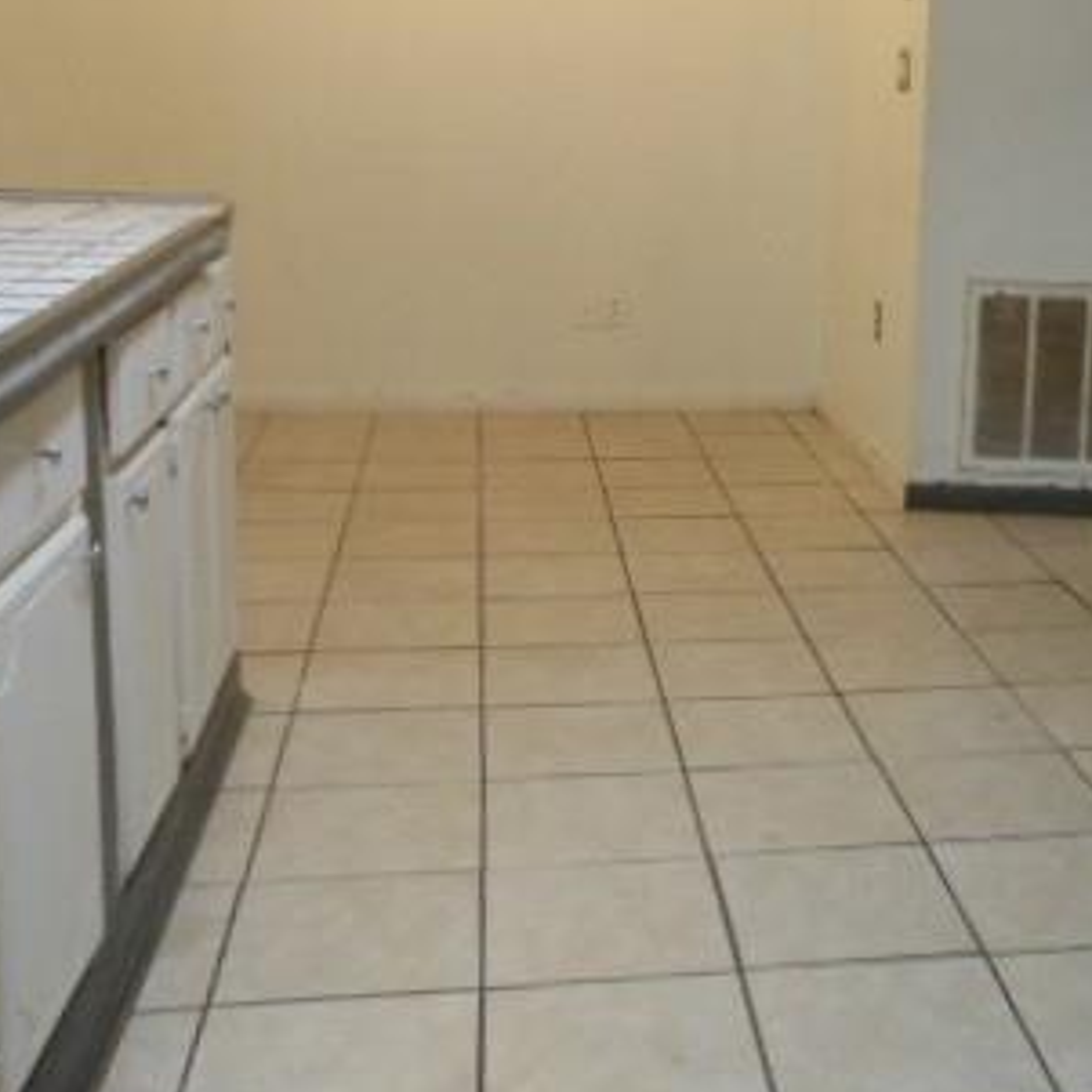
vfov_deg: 35.5
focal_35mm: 47
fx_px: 1677
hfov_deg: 35.4
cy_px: 319
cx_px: 787
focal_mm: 4.5
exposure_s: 1/30
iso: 320
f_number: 3.2
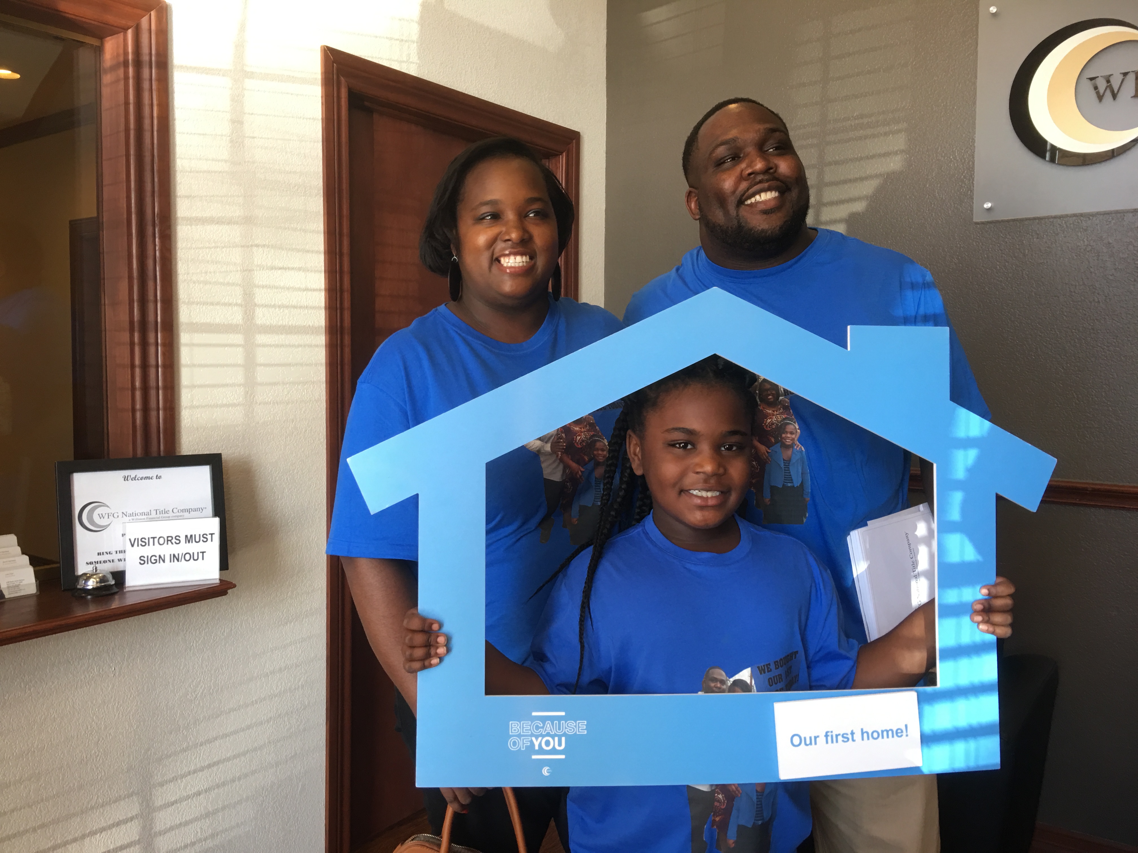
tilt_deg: -3.0
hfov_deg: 61.7
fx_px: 953
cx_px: 569
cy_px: 426
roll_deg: -0.8
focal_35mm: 29
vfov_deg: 48.2
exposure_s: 1/15
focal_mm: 4.15
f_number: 2.2
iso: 32
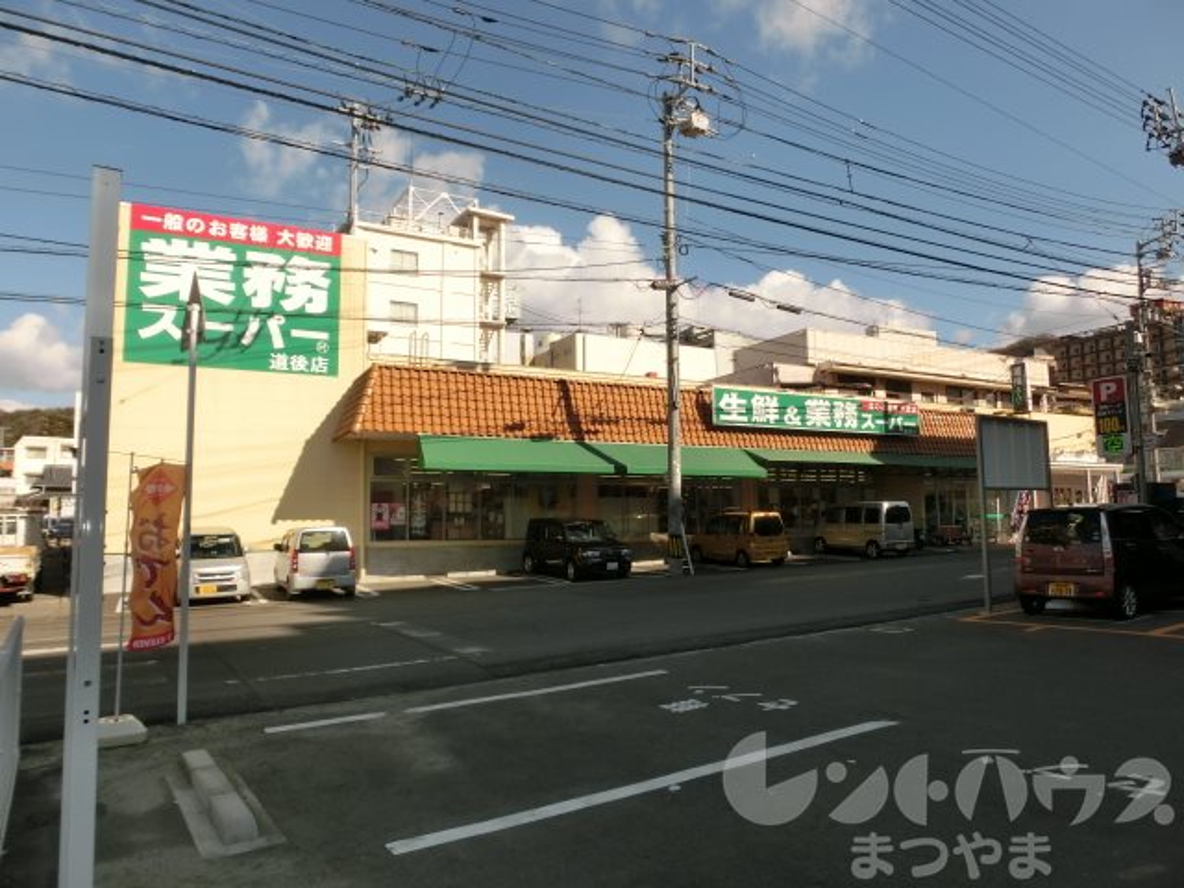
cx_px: 592
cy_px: 444
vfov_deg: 56.8
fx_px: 821
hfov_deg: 71.6
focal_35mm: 24
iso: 80
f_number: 7.9
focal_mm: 4.24
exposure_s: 1/250
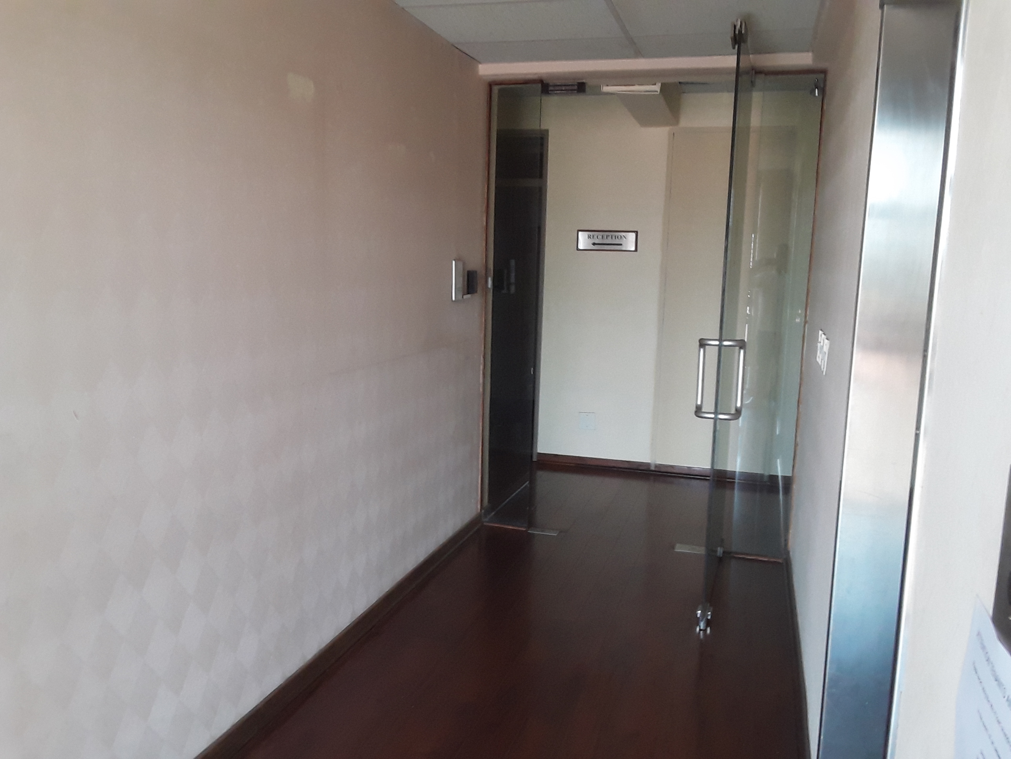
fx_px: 876
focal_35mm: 30
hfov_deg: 60.0
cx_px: 506
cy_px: 380
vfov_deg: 46.8
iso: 125
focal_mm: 2.2
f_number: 1.9
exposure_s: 1/50
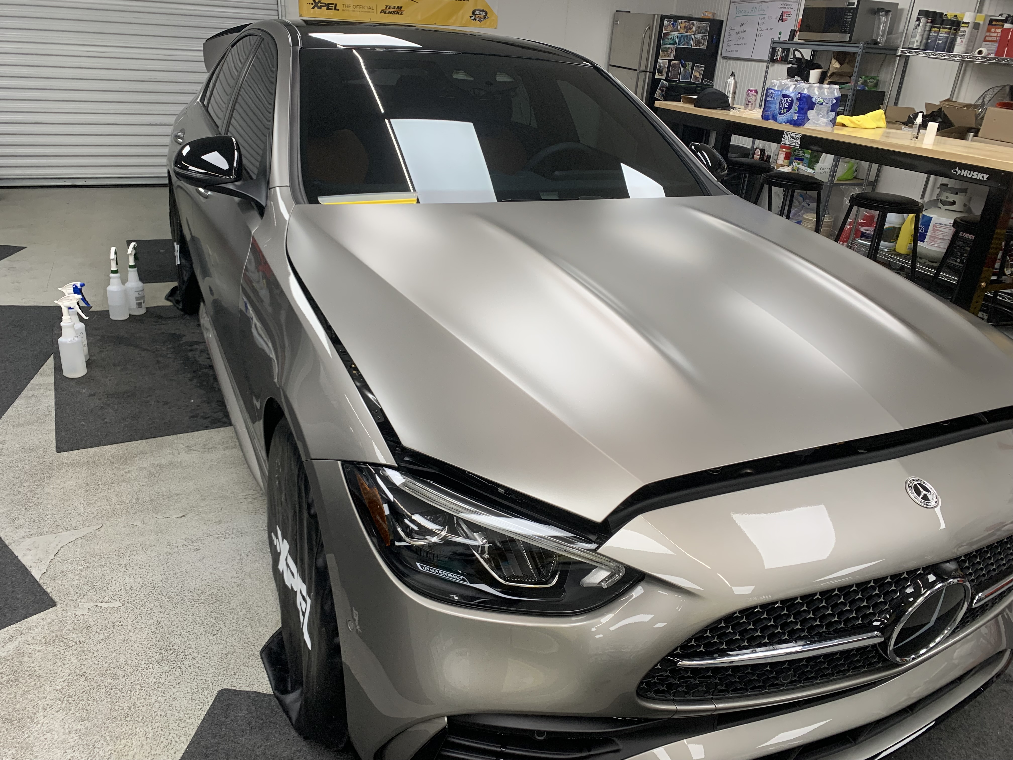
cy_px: 380
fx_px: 761
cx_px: 506
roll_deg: -3.0
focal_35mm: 26
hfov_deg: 67.3
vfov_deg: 53.1
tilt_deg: -23.6
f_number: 1.8
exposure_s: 1/120
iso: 80
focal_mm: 4.25
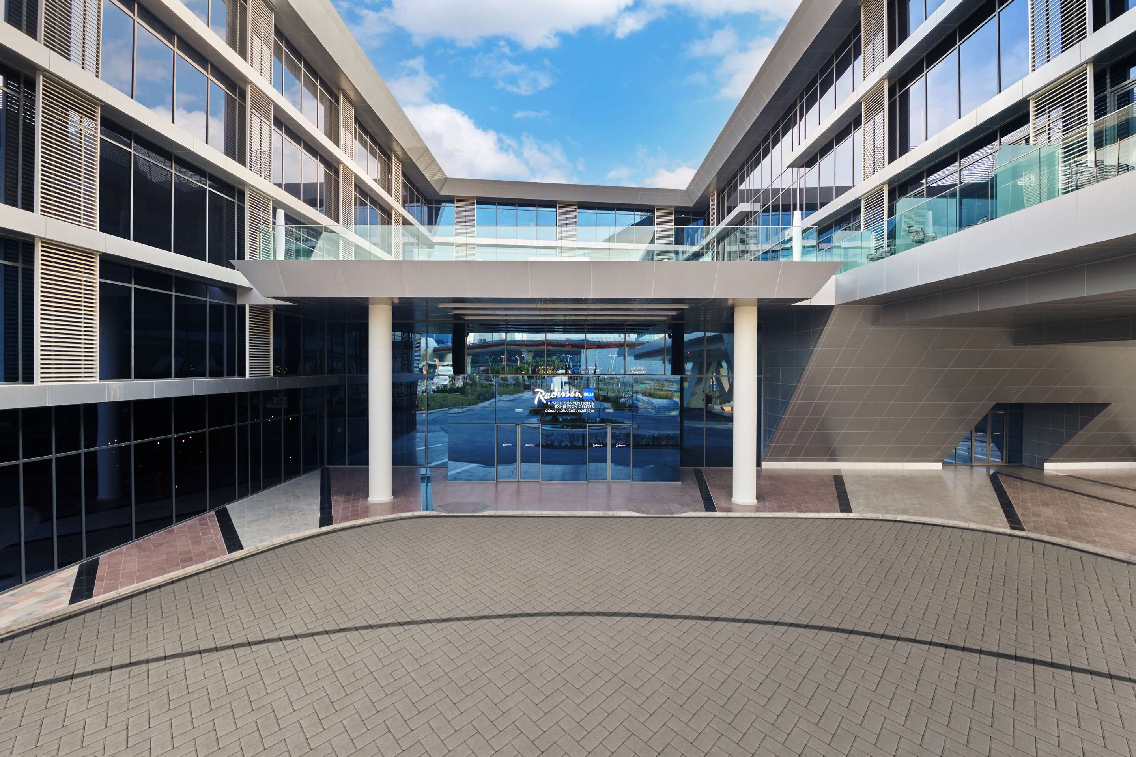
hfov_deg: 86.9
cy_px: 378
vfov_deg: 64.6
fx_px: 600
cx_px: 568
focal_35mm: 19
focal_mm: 19
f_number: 11
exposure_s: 1/25
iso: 640
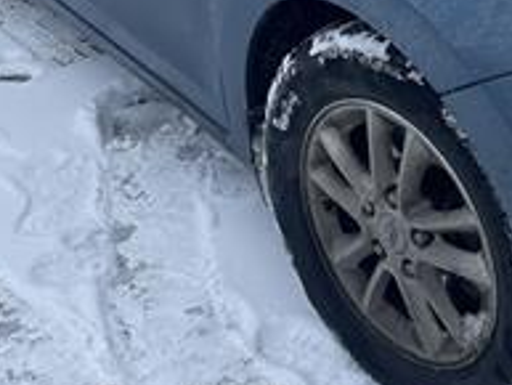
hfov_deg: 22.6
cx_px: 350
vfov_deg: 16.6
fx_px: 1273
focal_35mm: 86
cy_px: -42
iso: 32
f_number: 1.6
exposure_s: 1/475
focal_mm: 4.2
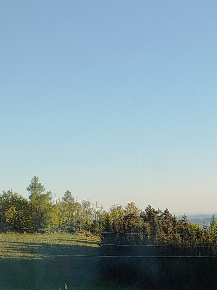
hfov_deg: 17.1
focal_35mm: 79
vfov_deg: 24.0
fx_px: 660
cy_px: 262
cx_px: 314
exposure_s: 1/413
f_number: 1.7
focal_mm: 5.31
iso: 50
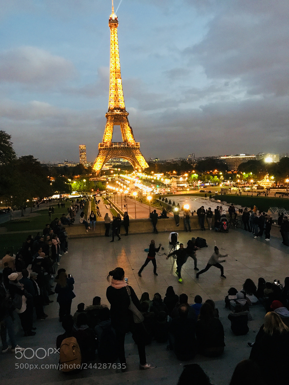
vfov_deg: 63.4
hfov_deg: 49.7
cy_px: 192
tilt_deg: -3.7
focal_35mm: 28
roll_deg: +2.0
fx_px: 312
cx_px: 144
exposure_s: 1/4
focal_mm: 3.99
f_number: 1.8
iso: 100
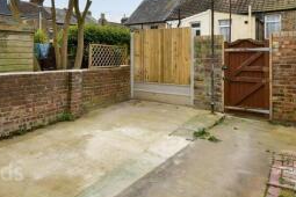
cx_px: 109
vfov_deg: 44.6
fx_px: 230
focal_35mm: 28
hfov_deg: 64.4
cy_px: 46
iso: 320
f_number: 8
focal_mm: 10
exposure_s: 1/320
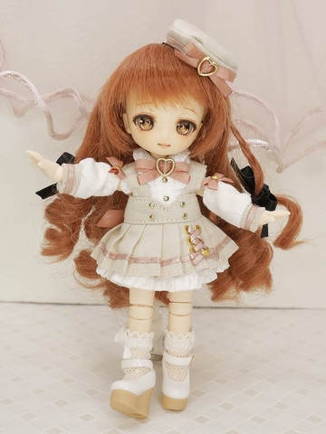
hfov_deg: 32.9
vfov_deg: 42.9
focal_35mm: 44
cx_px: 163
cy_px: 217
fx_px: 552
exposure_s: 1/25
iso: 200
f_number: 8
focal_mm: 22
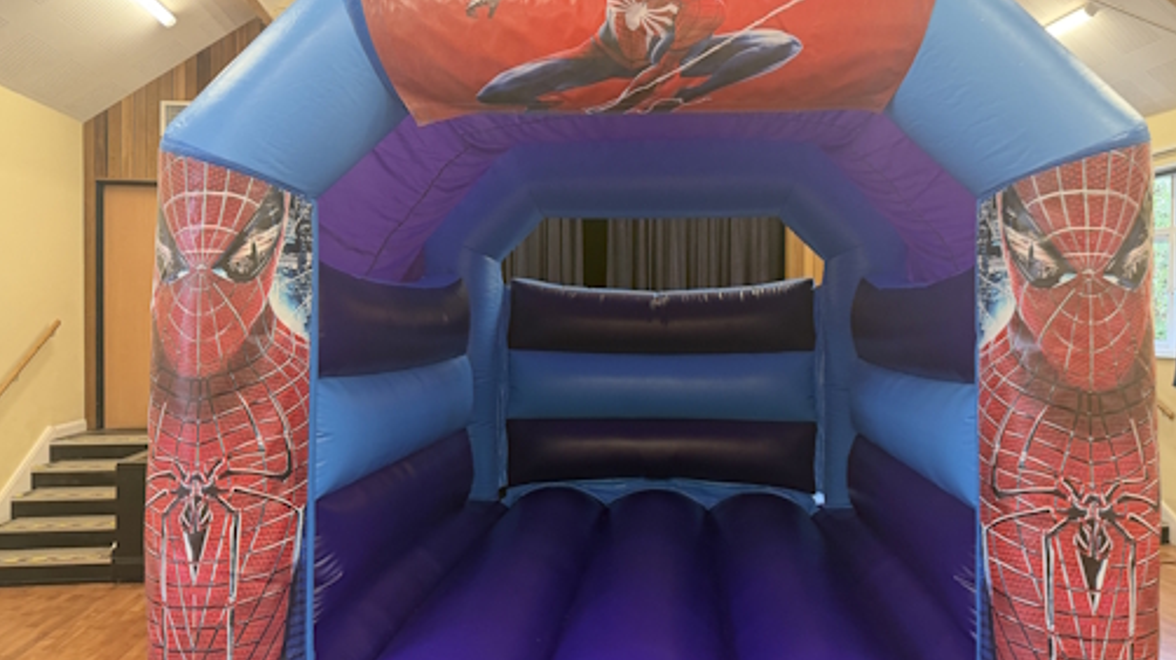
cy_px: 323
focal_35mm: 28
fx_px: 873
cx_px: 628
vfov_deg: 41.5
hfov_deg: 67.9
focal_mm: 6.76
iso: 250
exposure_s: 1/50
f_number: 1.78
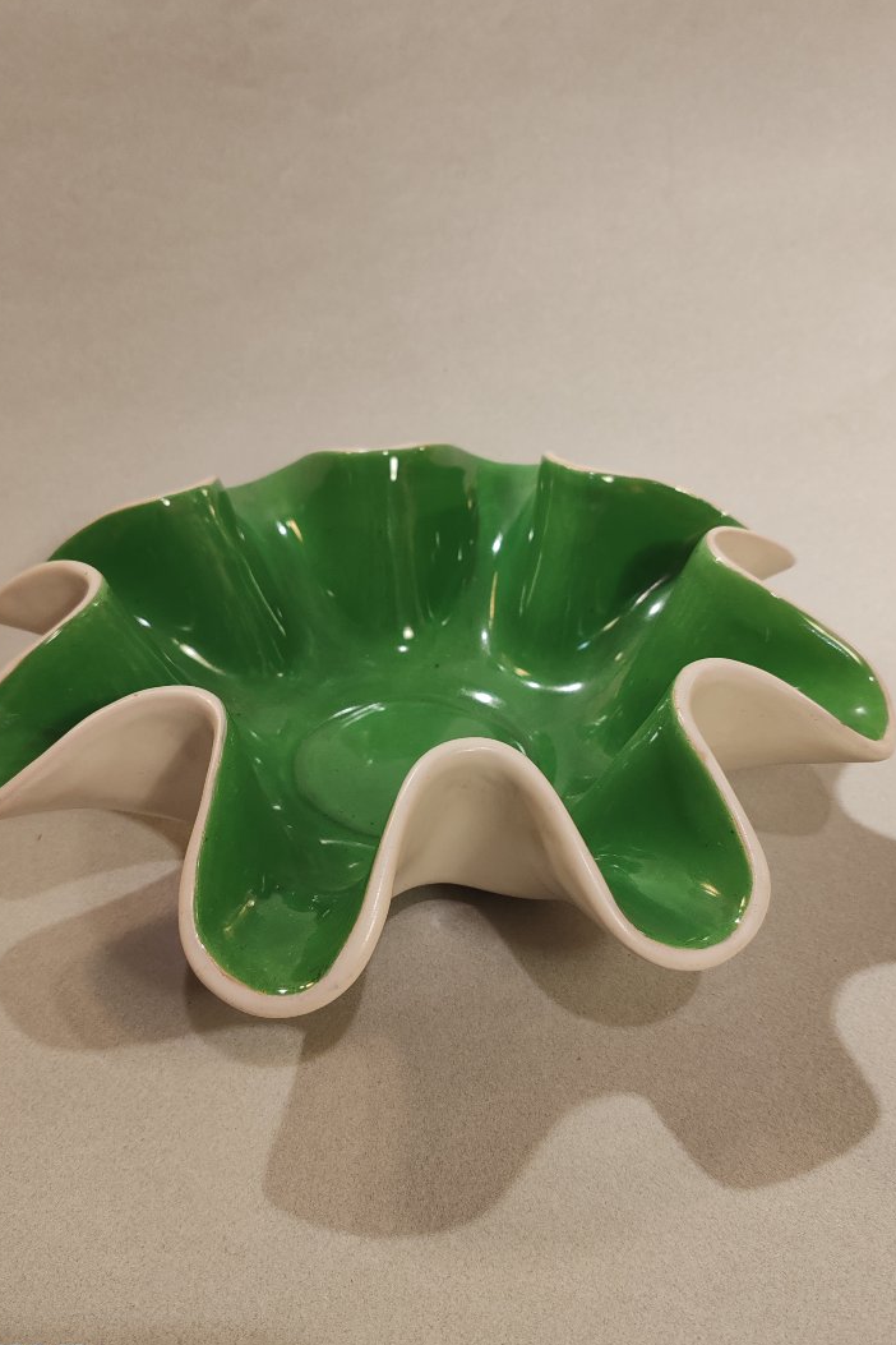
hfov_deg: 41.1
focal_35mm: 32
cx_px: 412
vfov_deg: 58.7
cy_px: 668
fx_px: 1195
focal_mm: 6.12
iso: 640
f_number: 1.9
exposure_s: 1/100
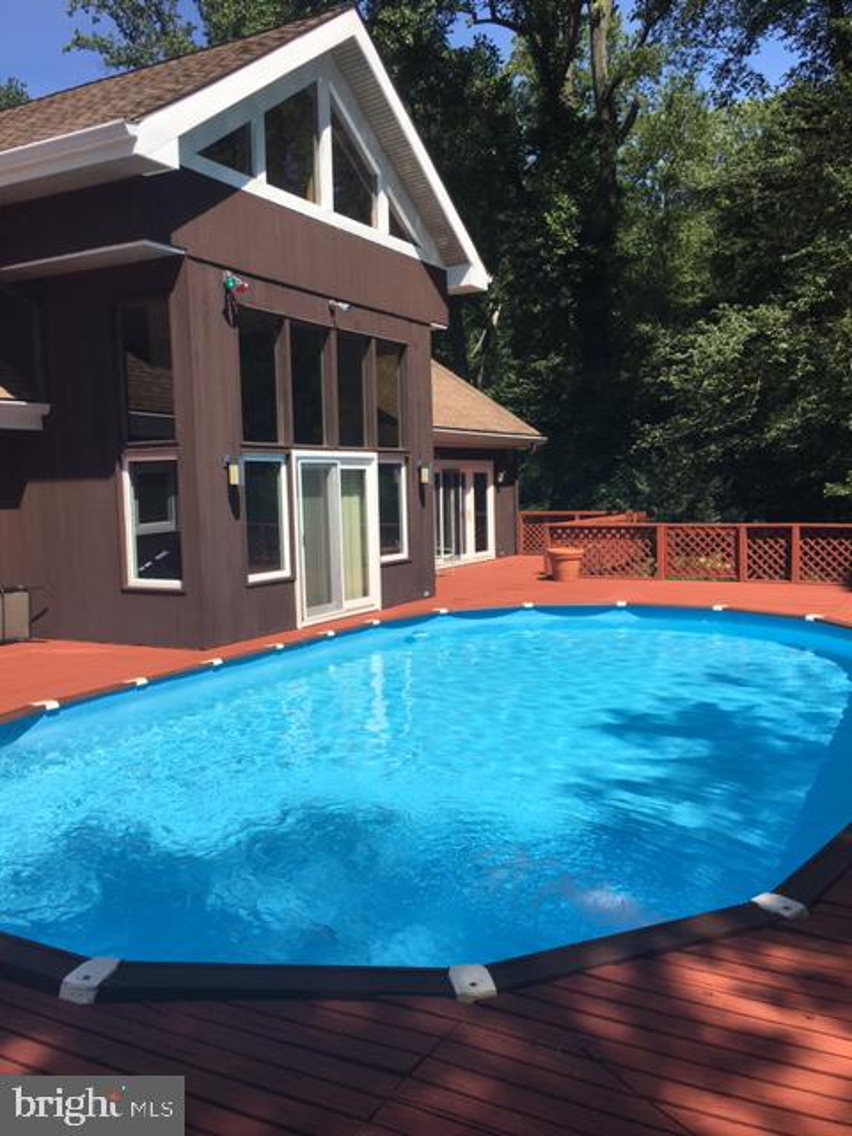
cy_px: 568
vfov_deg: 61.7
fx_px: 952
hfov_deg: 48.2
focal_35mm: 29
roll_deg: +1.2
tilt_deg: -5.2
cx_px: 426
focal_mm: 4.15
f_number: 2.2
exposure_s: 1/1832
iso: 25
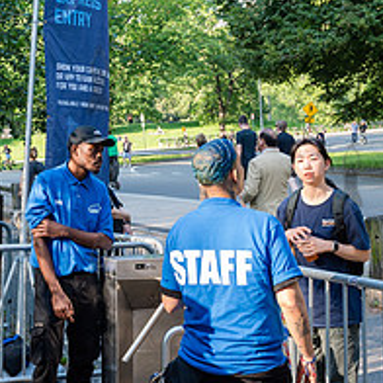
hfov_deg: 22.0
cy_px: 79
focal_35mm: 78
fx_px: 976
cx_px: 98
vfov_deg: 21.9
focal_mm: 31
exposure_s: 1/125
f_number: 4.5
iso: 400
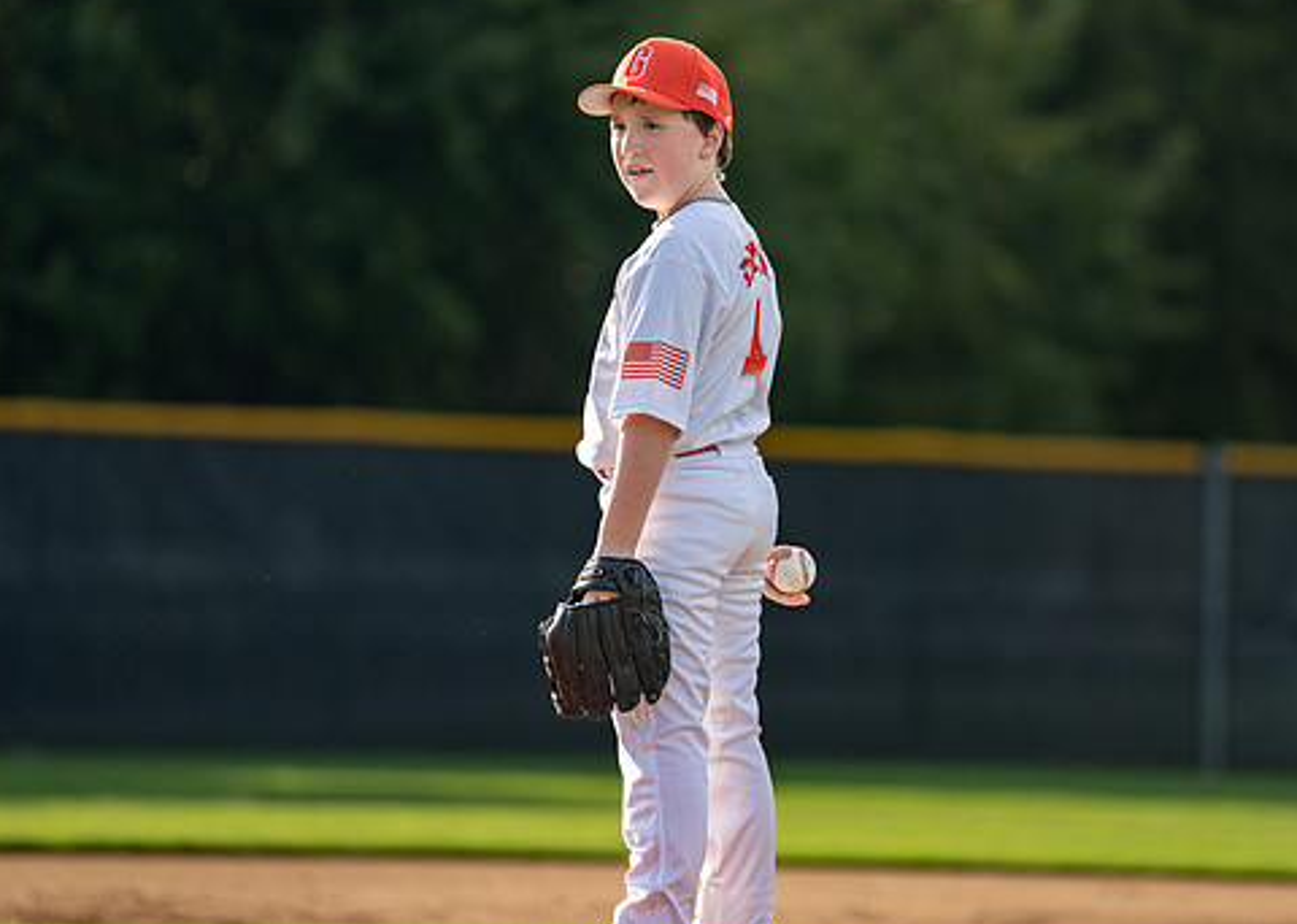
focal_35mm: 292
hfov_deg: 6.9
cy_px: 419
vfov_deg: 4.9
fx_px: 10747
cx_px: 747
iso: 400
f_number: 2.8
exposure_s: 1/4000
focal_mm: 200
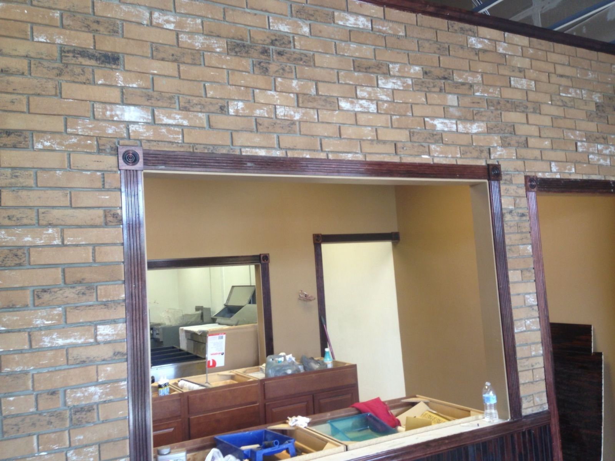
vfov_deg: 42.9
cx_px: 308
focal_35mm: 33
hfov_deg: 55.4
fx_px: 586
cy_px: 230
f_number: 2.4
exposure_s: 1/30
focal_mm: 4.13
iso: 50
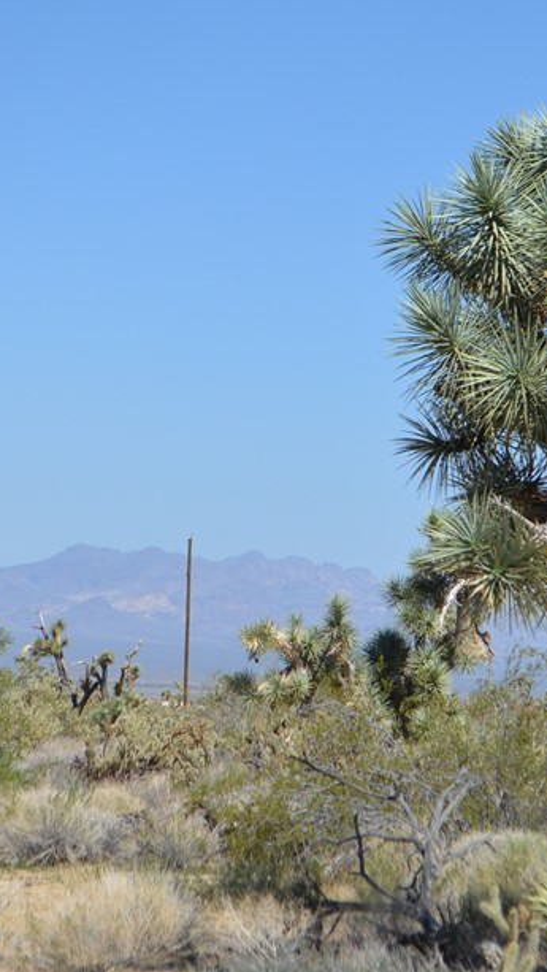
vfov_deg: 14.1
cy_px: 544
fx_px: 3942
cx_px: 415
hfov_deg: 7.9
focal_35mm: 153
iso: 400
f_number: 7.1
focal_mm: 55
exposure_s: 1/1600
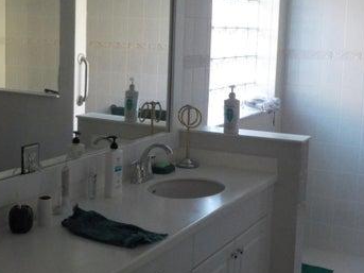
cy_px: 116
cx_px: 139
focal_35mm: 56
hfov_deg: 34.2
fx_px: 589
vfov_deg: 26.1
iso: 360
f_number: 3.3
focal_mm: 4.1
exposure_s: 1/30
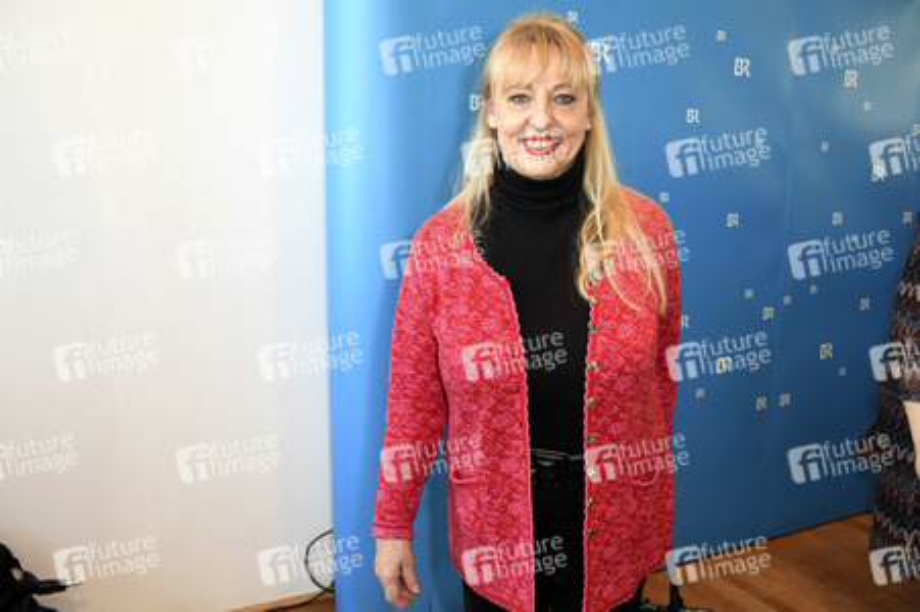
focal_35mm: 30
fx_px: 766
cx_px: 460
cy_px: 306
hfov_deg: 62.0
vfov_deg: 43.5
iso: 1100
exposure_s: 1/160
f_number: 4.5
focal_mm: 20
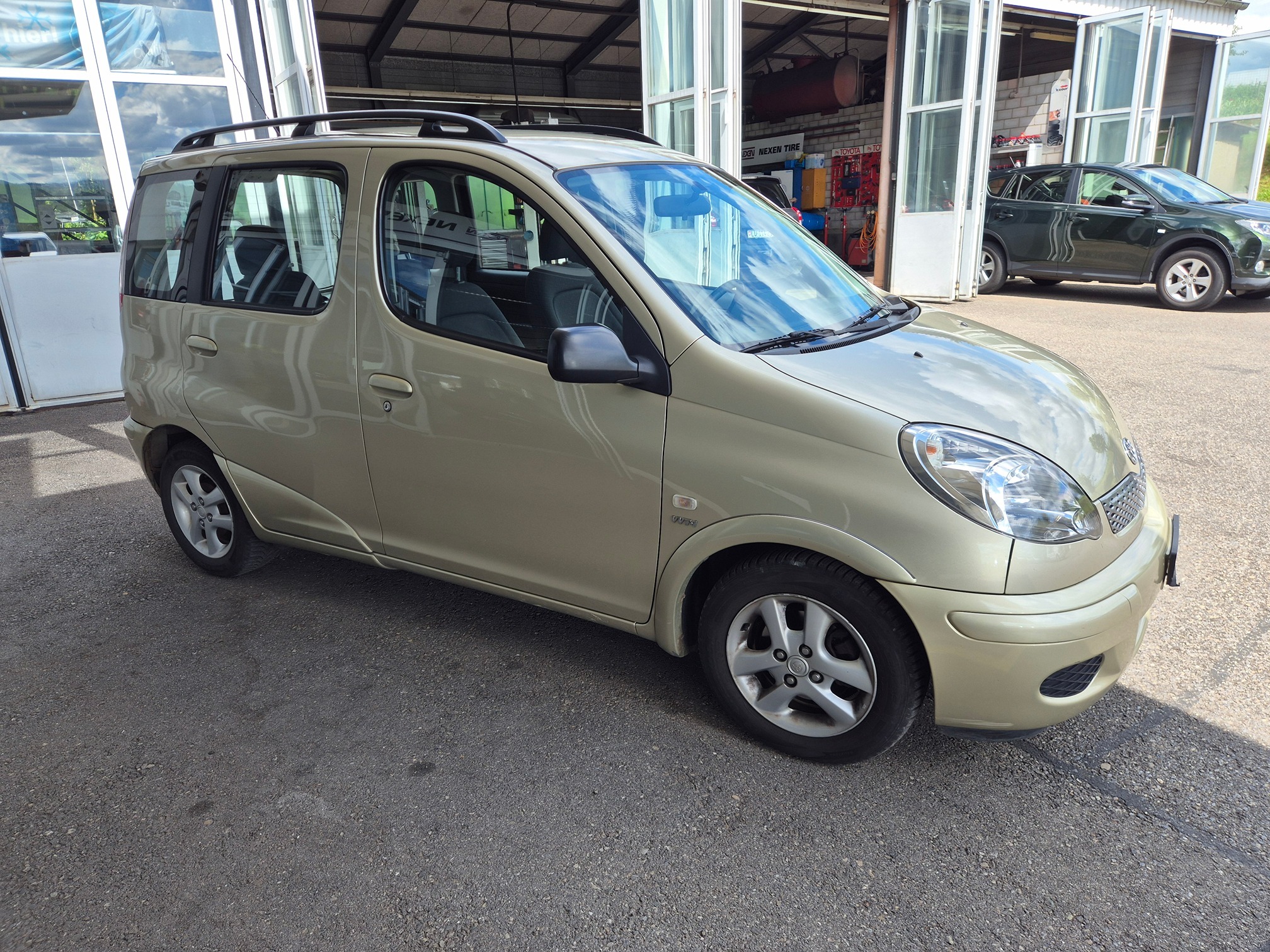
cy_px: 476
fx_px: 844
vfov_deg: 58.9
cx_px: 635
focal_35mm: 23
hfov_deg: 73.9
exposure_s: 1/630
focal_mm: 5.4
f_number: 1.8
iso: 25
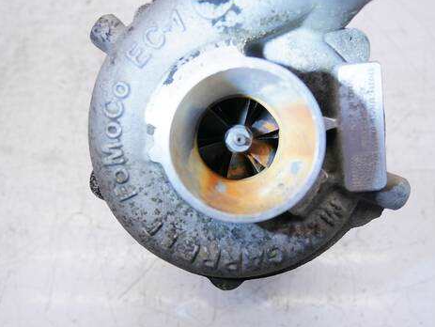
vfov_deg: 48.3
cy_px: 166
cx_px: 222
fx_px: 365
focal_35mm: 29
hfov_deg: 61.6
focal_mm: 14
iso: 200
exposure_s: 1/100
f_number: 3.6
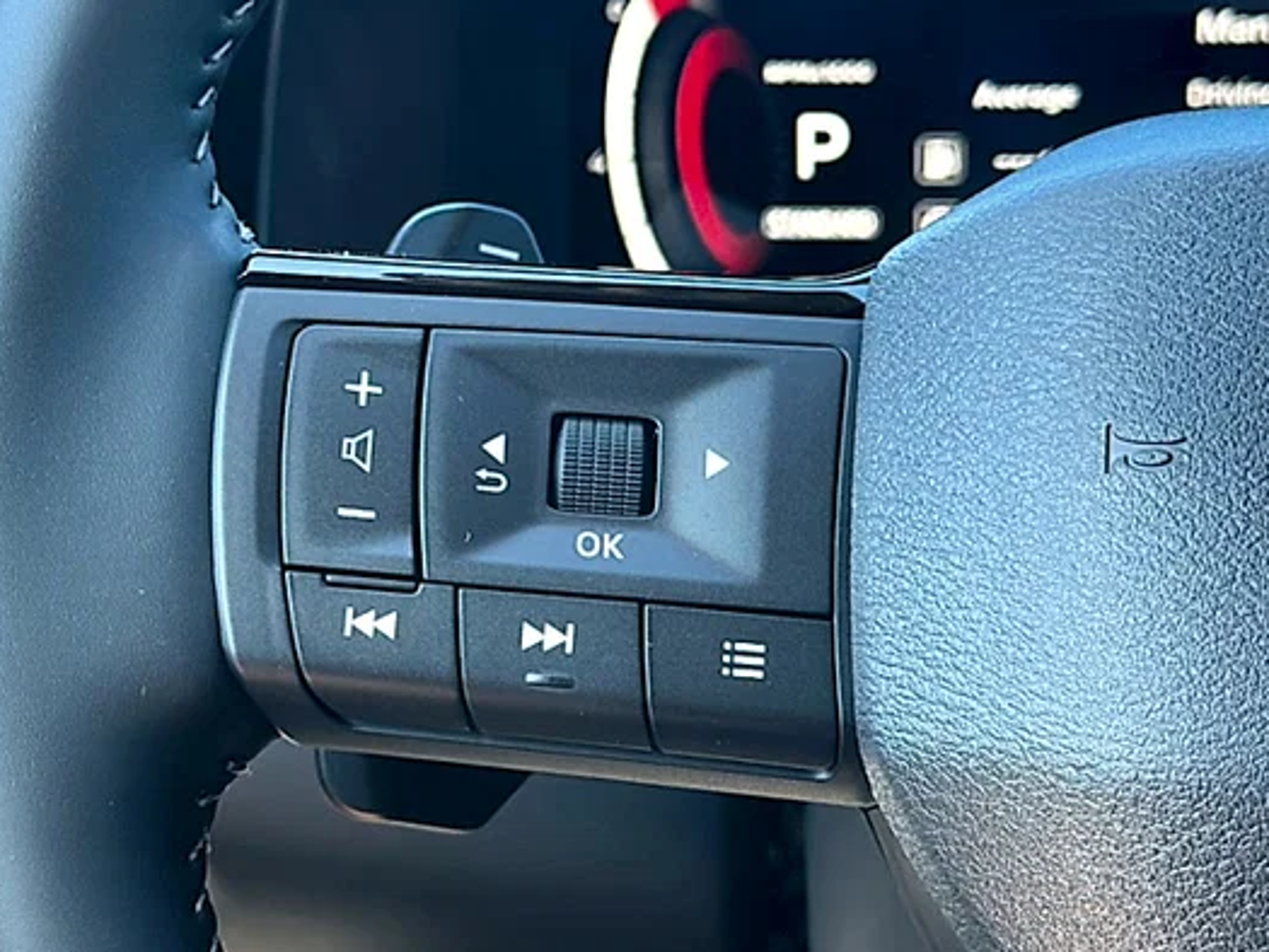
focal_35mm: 68
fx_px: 2493
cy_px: 451
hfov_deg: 28.5
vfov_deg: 21.6
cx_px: 570
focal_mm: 6.86
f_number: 1.78
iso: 64
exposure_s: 1/114
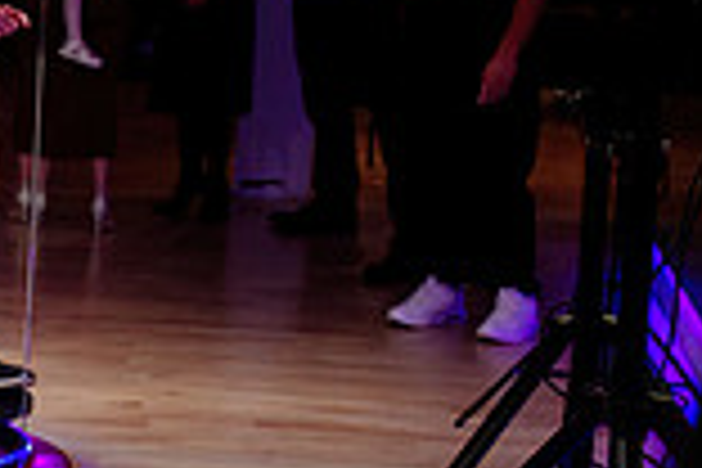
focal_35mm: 118
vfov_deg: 11.6
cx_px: -655
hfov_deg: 14.6
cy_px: 196
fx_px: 2301
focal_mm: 29
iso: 1250
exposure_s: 1/200
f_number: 3.2
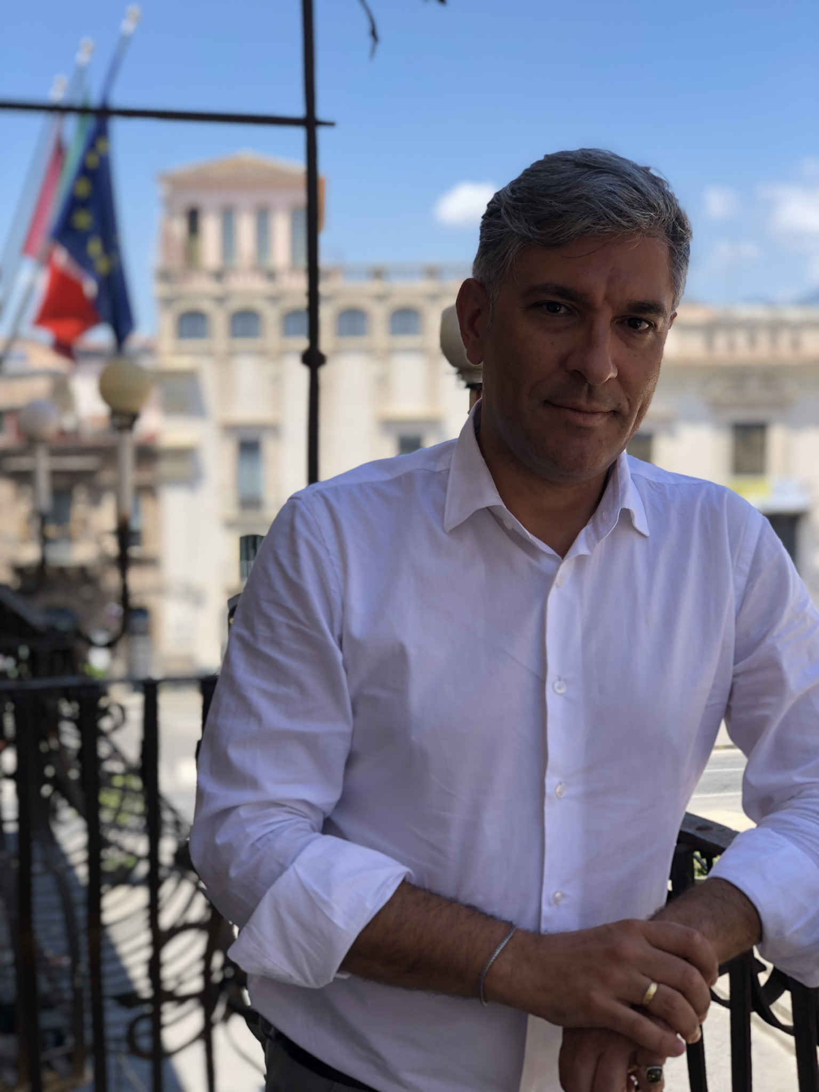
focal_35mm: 57
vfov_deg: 33.8
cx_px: 410
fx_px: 1798
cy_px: 546
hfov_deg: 25.7
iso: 20
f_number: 2.8
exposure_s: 1/184
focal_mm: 6.6
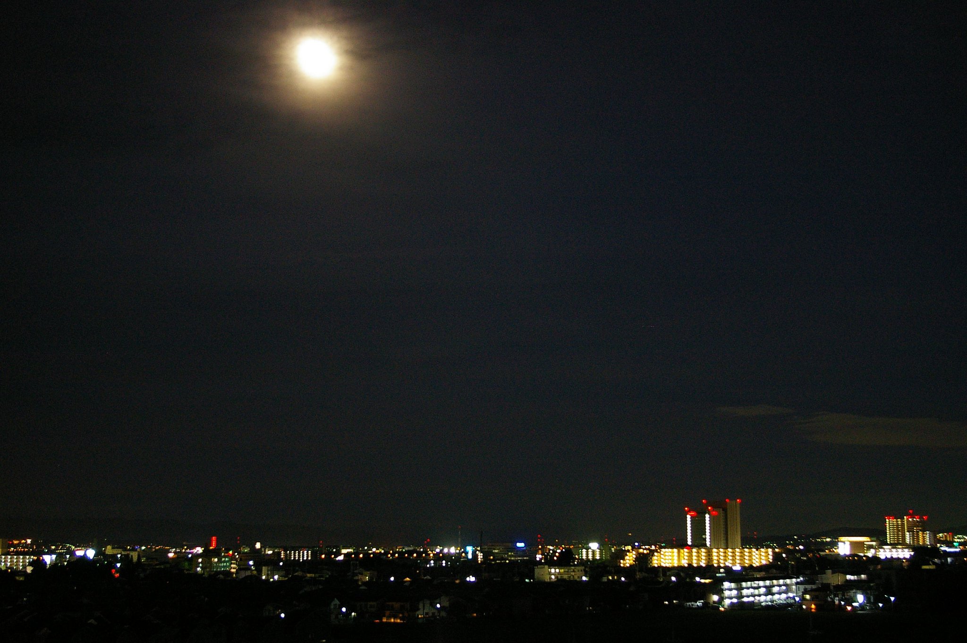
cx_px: 484
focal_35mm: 52
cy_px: 322
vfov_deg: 25.7
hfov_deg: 37.9
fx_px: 1409
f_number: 4.5
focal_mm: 35
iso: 800
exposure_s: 1/1.43
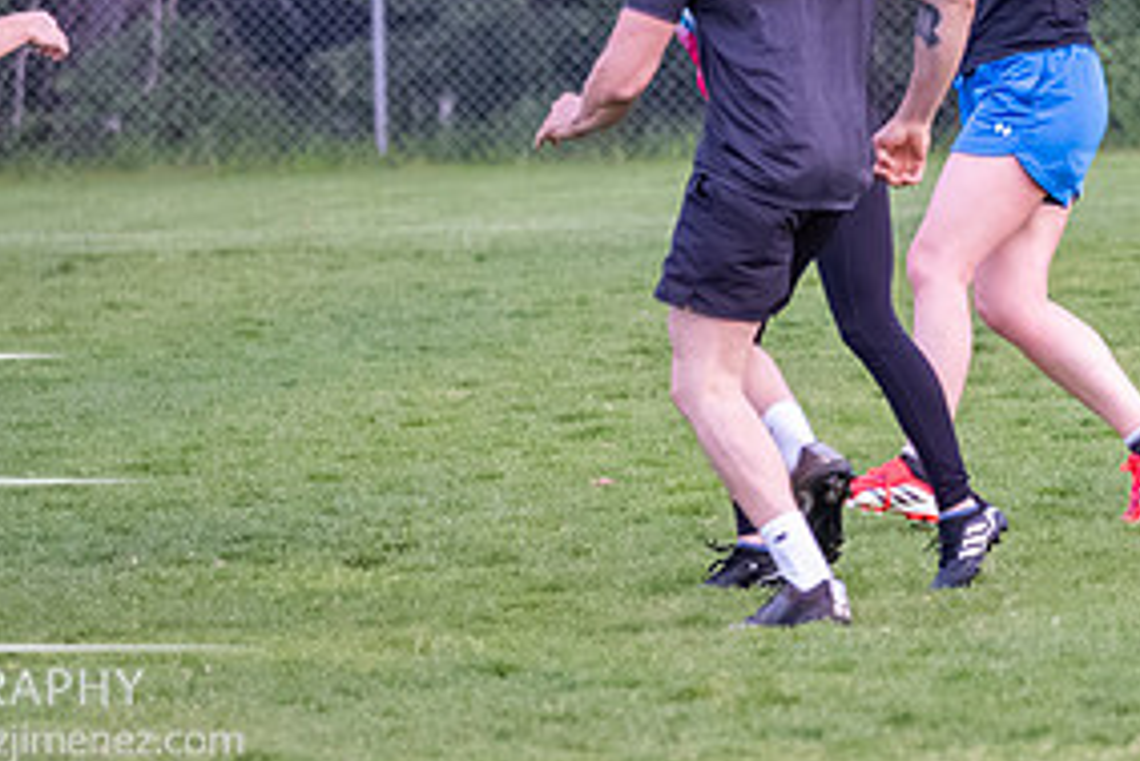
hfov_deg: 3.1
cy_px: 10
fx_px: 20815
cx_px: 895
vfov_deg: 2.1
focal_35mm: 657
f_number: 2.8
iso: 2500
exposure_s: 1/1000
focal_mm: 150
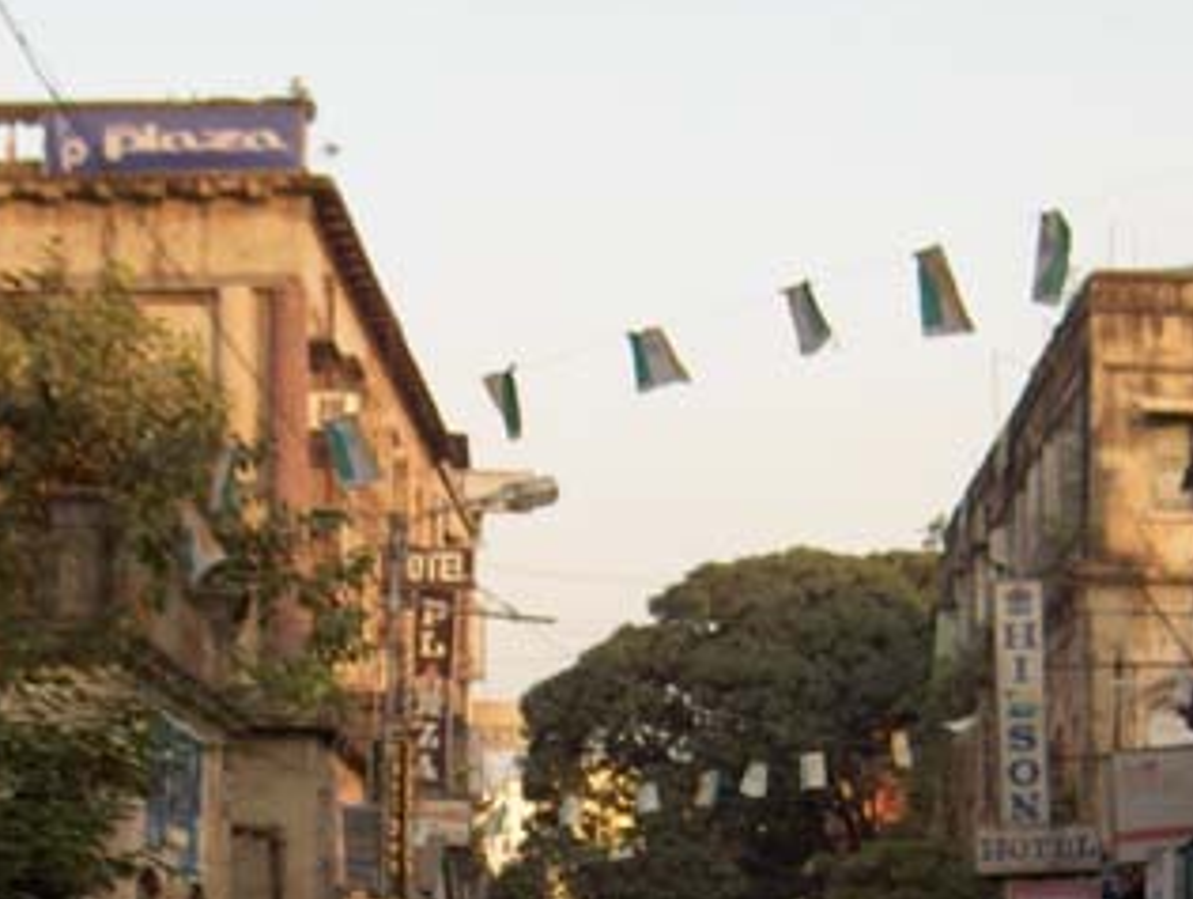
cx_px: 649
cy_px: 918
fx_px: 3072
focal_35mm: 89
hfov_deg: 22.0
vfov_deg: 16.3
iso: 109
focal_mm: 8
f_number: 2.8
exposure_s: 1/380
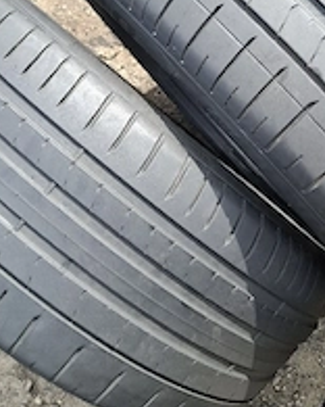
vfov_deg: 39.8
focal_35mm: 46
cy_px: 136
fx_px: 553
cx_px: 148
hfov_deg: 32.7
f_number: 1.8
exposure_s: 1/270
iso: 50
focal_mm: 5.54
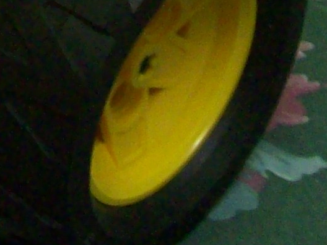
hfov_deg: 10.0
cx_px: -115
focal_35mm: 194
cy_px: -324
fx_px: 1833
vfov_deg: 7.2
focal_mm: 6
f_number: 2.7
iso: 200
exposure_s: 1/8
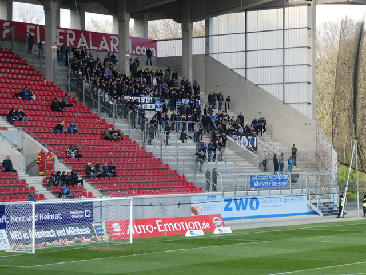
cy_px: 138
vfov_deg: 14.0
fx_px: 1121
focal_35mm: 106
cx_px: 183
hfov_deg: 18.5
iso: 80
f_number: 5.1
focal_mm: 19
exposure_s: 1/100
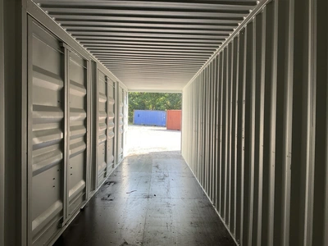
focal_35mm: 29
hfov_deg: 61.7
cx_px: 164
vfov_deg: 48.2
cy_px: 123
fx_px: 275
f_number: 1.8
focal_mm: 3
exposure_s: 1/122
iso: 40
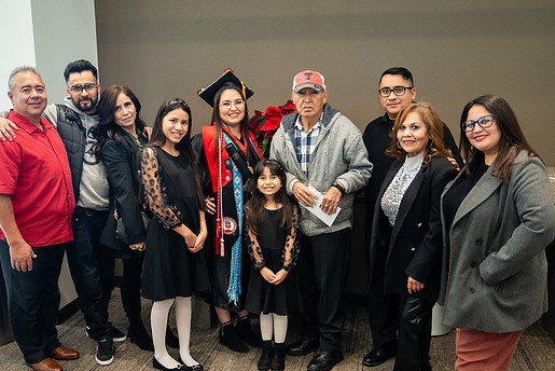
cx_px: 247
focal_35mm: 37
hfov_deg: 51.8
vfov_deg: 35.8
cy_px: 230
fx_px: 571
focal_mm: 29
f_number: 2.8
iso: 1600
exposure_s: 1/160
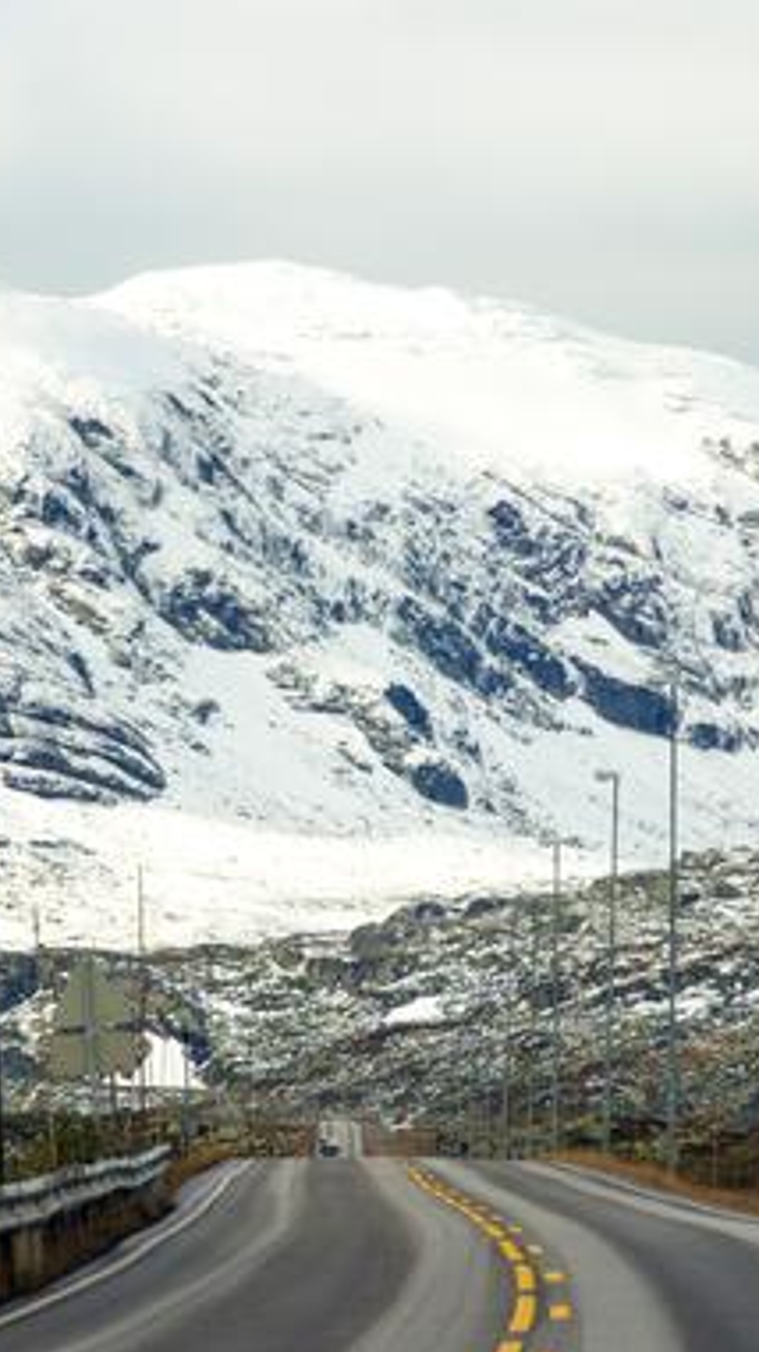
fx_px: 9307
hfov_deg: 4.7
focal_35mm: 260
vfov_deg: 8.3
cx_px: 337
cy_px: 678
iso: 400
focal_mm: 105
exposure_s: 1/1600
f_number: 6.3
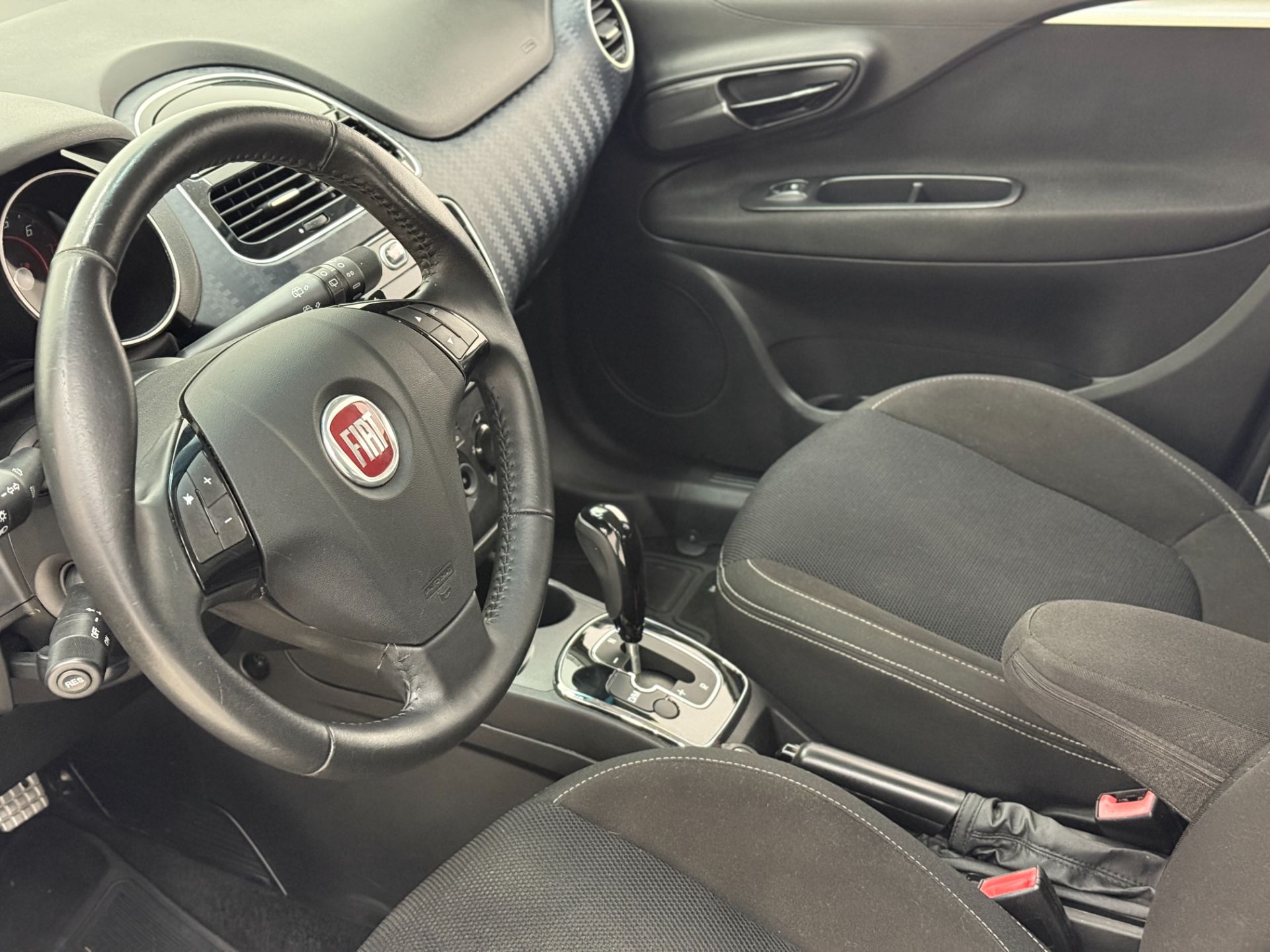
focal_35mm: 48
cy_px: 476
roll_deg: +1.8
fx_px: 1761
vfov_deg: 30.3
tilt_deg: -28.2
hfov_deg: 39.7
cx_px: 635
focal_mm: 6.76
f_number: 1.78
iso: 640
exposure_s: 1/30
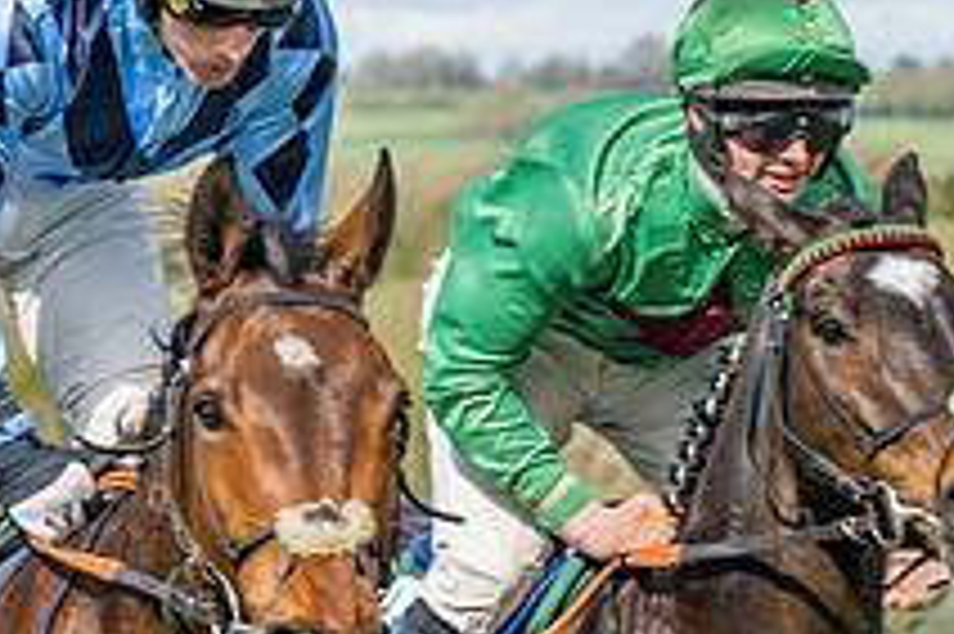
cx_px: -469
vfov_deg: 3.7
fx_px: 9903
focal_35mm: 374
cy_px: 602
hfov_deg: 5.5
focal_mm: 70
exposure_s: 1/1600
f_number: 4
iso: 200
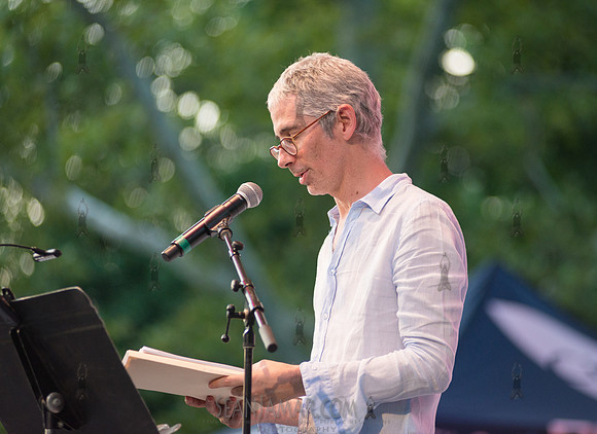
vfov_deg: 7.5
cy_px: 201
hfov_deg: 10.3
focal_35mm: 194
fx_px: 3302
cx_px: 350
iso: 1250
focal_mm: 170
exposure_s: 1/640
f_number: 2.8
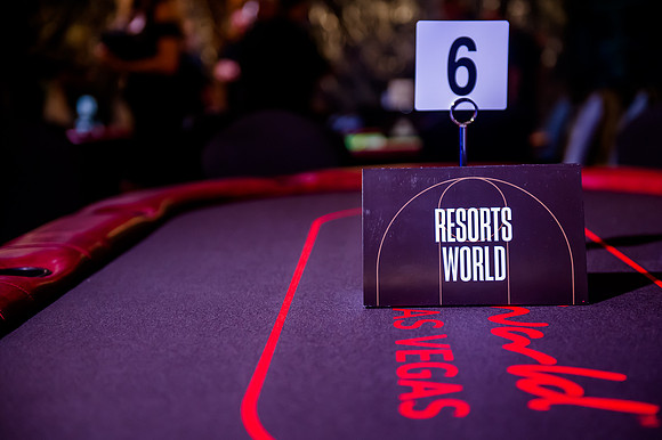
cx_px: 350
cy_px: 220
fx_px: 1089
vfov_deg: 22.9
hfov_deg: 33.8
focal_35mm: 59
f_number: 2.8
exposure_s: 1/320
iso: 3200
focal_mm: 56
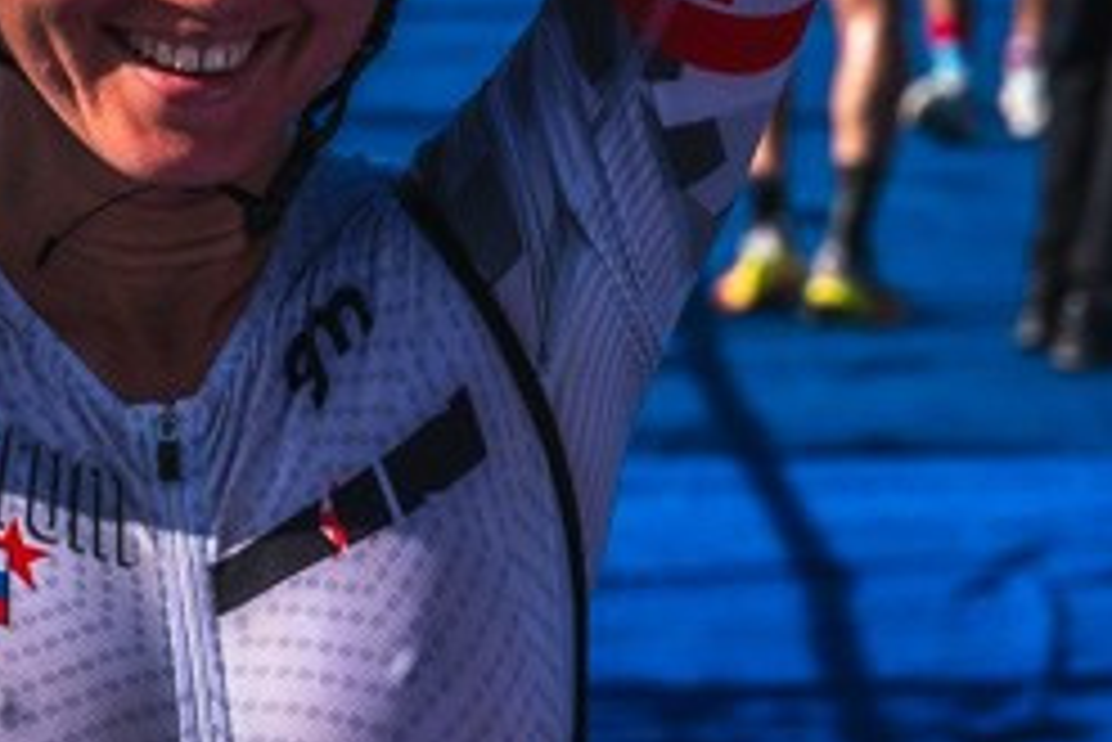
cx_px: 86
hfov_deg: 3.6
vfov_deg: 2.4
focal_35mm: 569
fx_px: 17585
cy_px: 852
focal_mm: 110
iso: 320
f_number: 10
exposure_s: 1/1250
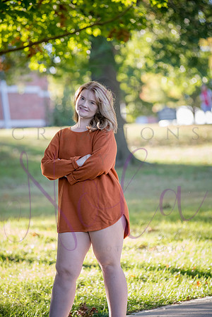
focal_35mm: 170
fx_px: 1502
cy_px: 158
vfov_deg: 12.1
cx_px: 106
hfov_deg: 8.1
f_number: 4.5
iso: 800
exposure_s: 1/400
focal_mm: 170
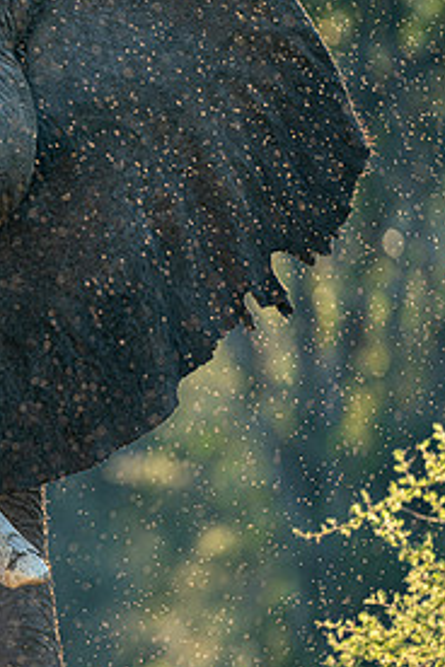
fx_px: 23342
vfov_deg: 1.6
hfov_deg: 1.1
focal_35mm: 1259
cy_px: 340
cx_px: -133
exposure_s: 1/250
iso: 100
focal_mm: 600
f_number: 4
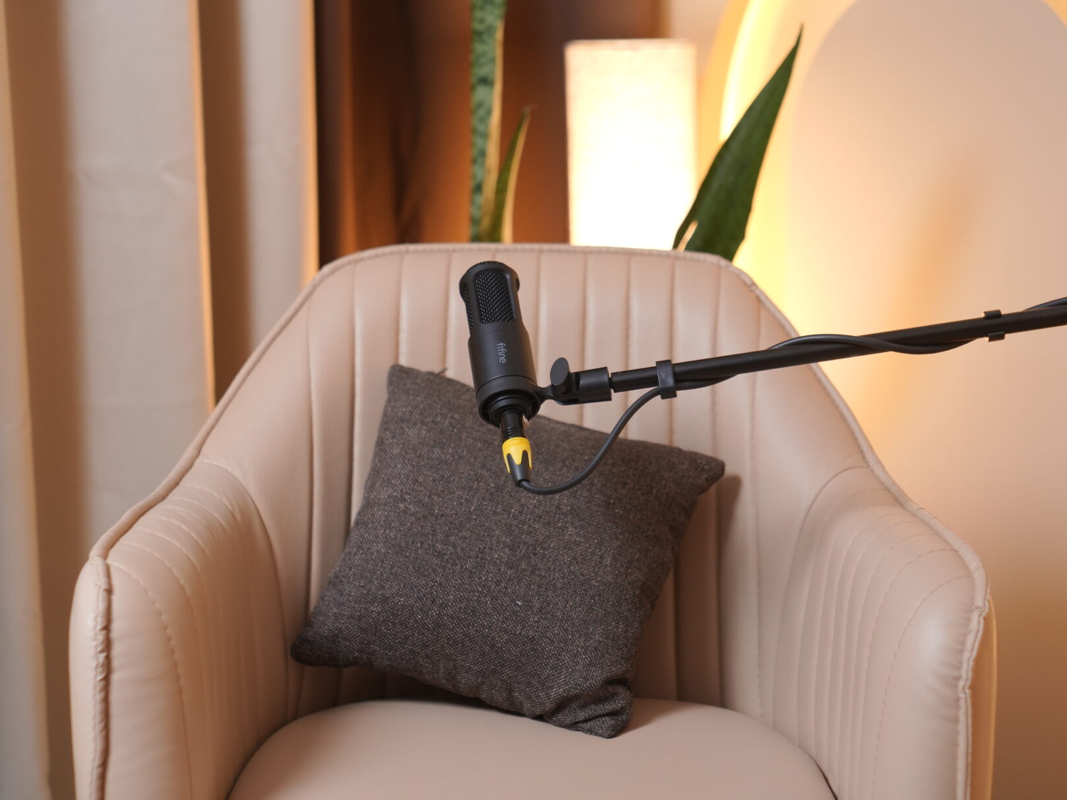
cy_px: 353
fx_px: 2312
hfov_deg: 26.0
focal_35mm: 75
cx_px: 579
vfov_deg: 19.6
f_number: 3.2
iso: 1250
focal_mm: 62
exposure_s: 1/200
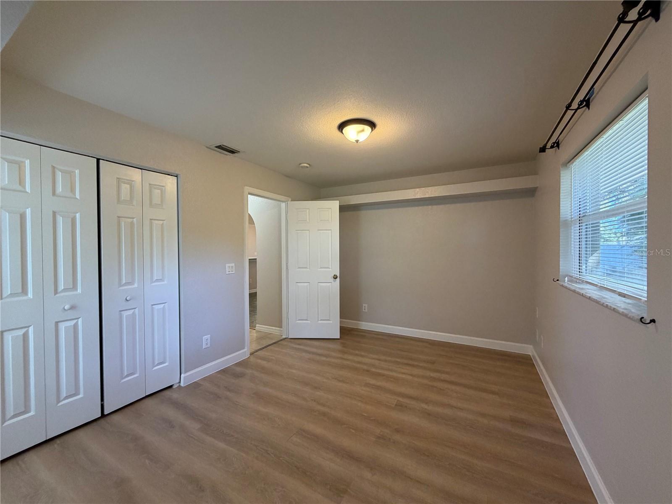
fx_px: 272
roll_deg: +0.8
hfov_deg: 102.1
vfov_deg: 85.7
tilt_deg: -0.8
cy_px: 252
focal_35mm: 14
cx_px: 336
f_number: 2.2
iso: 200
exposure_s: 1/60
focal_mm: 2.22
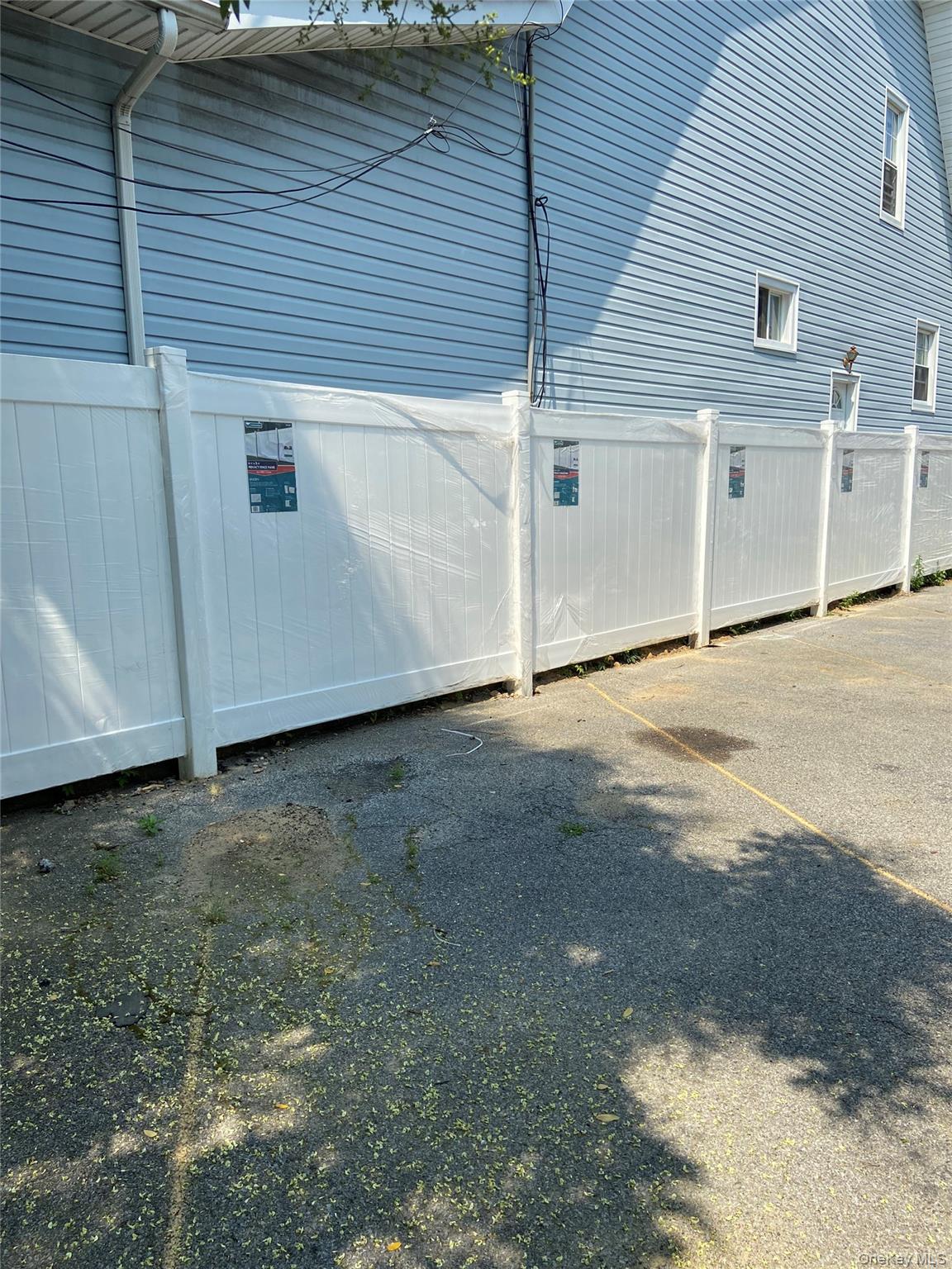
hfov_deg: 53.1
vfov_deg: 67.3
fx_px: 953
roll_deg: +1.7
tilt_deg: -7.9
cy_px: 634
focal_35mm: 26
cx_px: 476
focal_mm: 4.25
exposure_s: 1/2268
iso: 32
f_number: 1.8
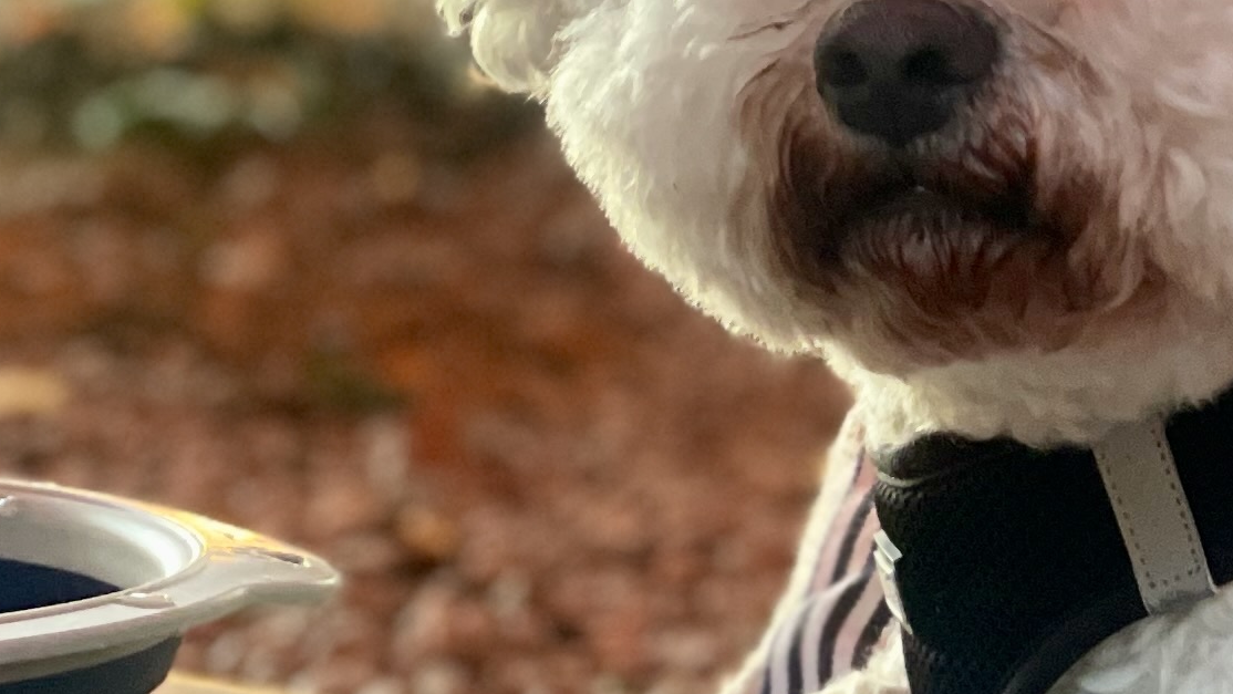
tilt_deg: -6.8
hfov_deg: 10.2
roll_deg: -2.5
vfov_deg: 5.9
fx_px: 6703
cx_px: 1719
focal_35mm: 205
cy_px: 361
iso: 250
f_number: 2
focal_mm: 6
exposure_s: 1/40
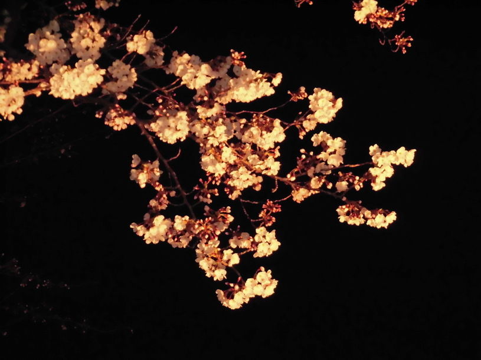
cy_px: 180
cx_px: 240
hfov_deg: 12.3
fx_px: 2223
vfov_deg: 9.3
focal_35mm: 160
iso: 800
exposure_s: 1/20
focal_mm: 28.58
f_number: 5.4
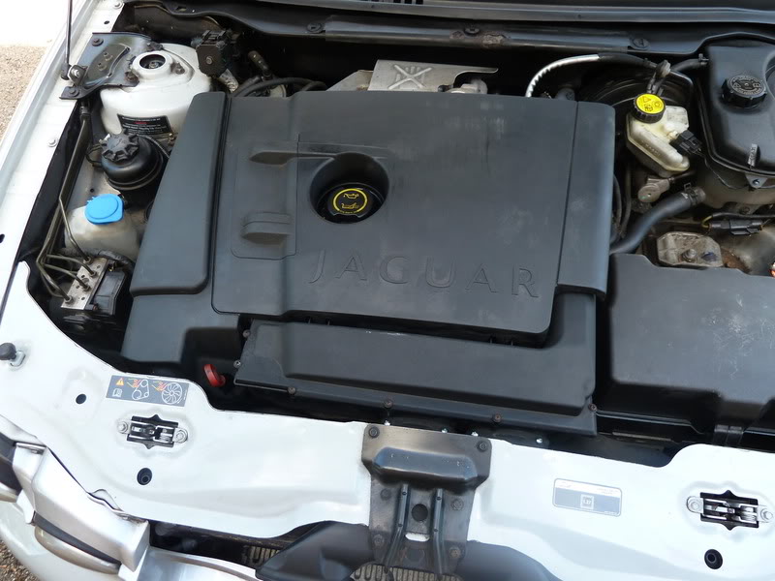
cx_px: 388
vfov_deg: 54.9
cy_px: 290
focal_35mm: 25
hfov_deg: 69.4
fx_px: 560
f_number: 3.3
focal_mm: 4.1
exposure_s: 1/50
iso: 80
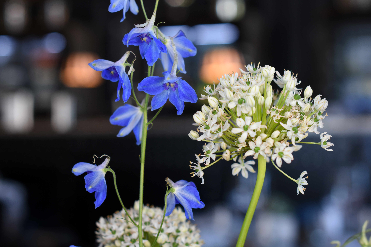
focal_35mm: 75
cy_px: 124
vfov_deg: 18.2
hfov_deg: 27.0
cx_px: 186
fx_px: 773
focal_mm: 50
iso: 500
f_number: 3.2
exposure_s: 1/125
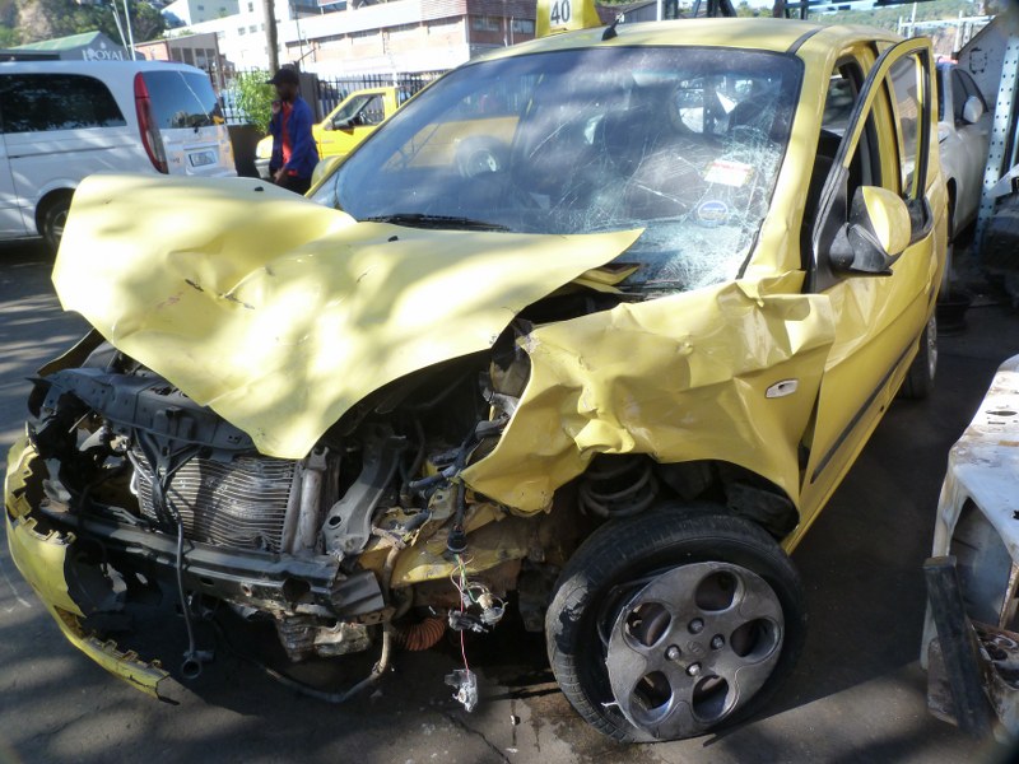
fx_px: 736
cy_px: 382
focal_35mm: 25
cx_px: 510
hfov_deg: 69.4
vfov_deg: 54.9
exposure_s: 1/125
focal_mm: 4.5
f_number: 4
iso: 125
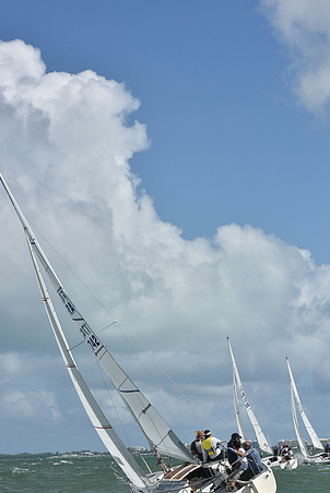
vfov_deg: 18.7
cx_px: 197
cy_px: 290
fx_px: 1496
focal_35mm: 109
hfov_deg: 12.6
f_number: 9
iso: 250
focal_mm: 85
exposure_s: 1/1600
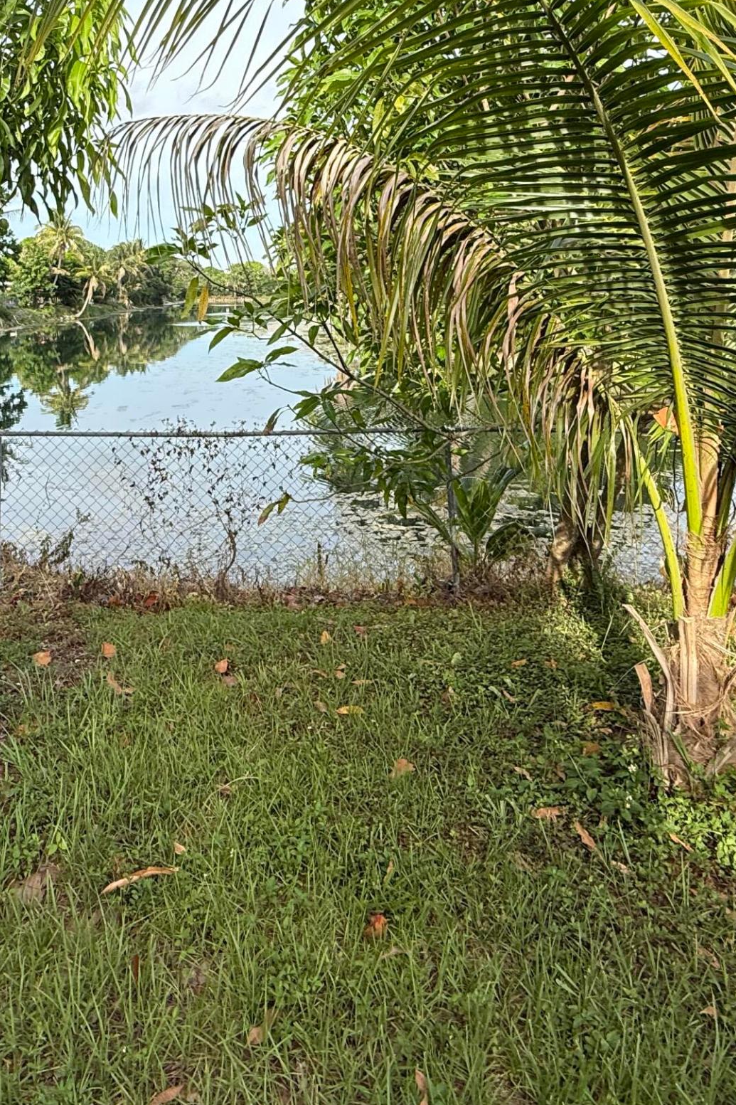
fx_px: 828
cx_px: 261
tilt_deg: -1.8
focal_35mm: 27
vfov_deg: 65.3
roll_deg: +1.4
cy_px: 355
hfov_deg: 47.3
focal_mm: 2.22
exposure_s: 1/701
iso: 64
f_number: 2.2
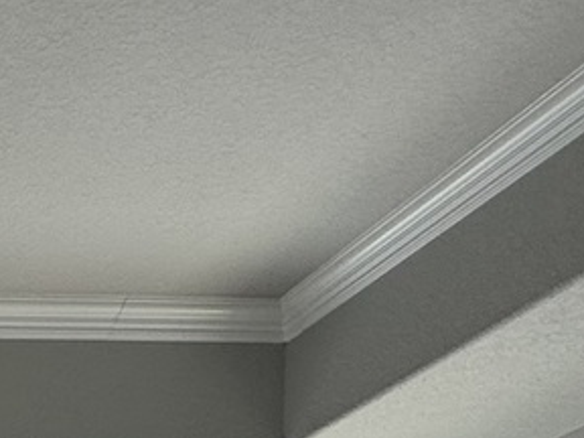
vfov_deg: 15.0
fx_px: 1181
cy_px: 979
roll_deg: +0.2
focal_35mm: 70
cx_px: -507
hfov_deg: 19.5
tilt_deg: +0.6
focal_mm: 2.22
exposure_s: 1/133
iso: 64
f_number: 2.2
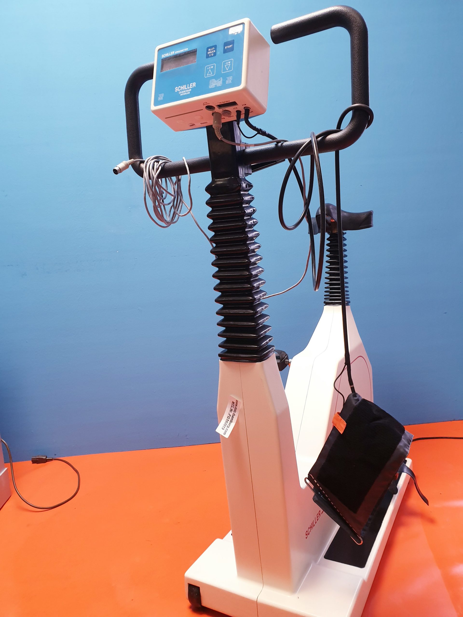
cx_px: 232
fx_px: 464
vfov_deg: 67.3
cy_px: 308
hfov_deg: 53.1
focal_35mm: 26
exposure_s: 1/50
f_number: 2.4
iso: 160
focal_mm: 4.3
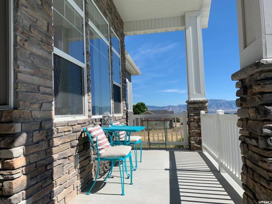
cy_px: 102
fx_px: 204
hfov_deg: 67.3
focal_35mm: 26
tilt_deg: +2.3
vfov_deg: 53.1
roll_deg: +2.6
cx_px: 136
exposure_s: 1/2755
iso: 25
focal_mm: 4.25
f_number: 1.8
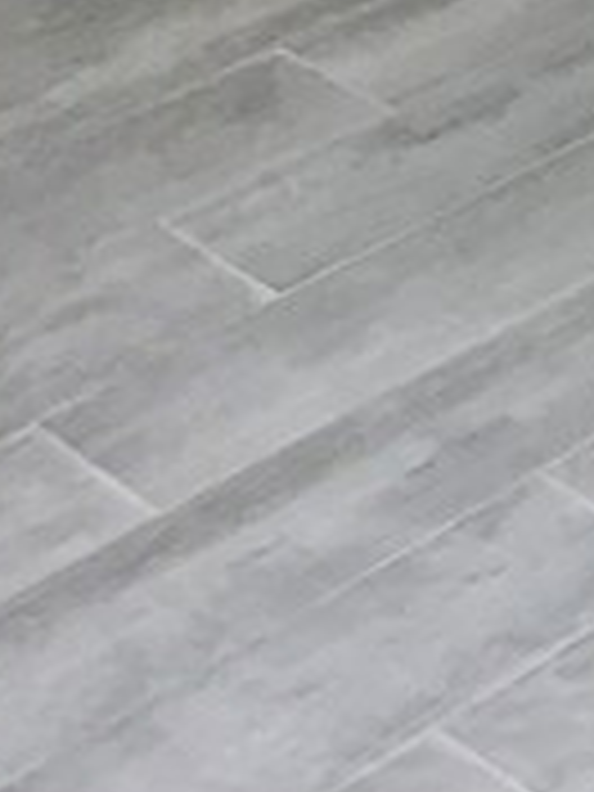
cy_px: -1012
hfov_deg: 8.4
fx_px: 3867
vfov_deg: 10.3
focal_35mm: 169
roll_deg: +2.5
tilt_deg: -11.9
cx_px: 1089
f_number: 2.2
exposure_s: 1/30
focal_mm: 4.15
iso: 32
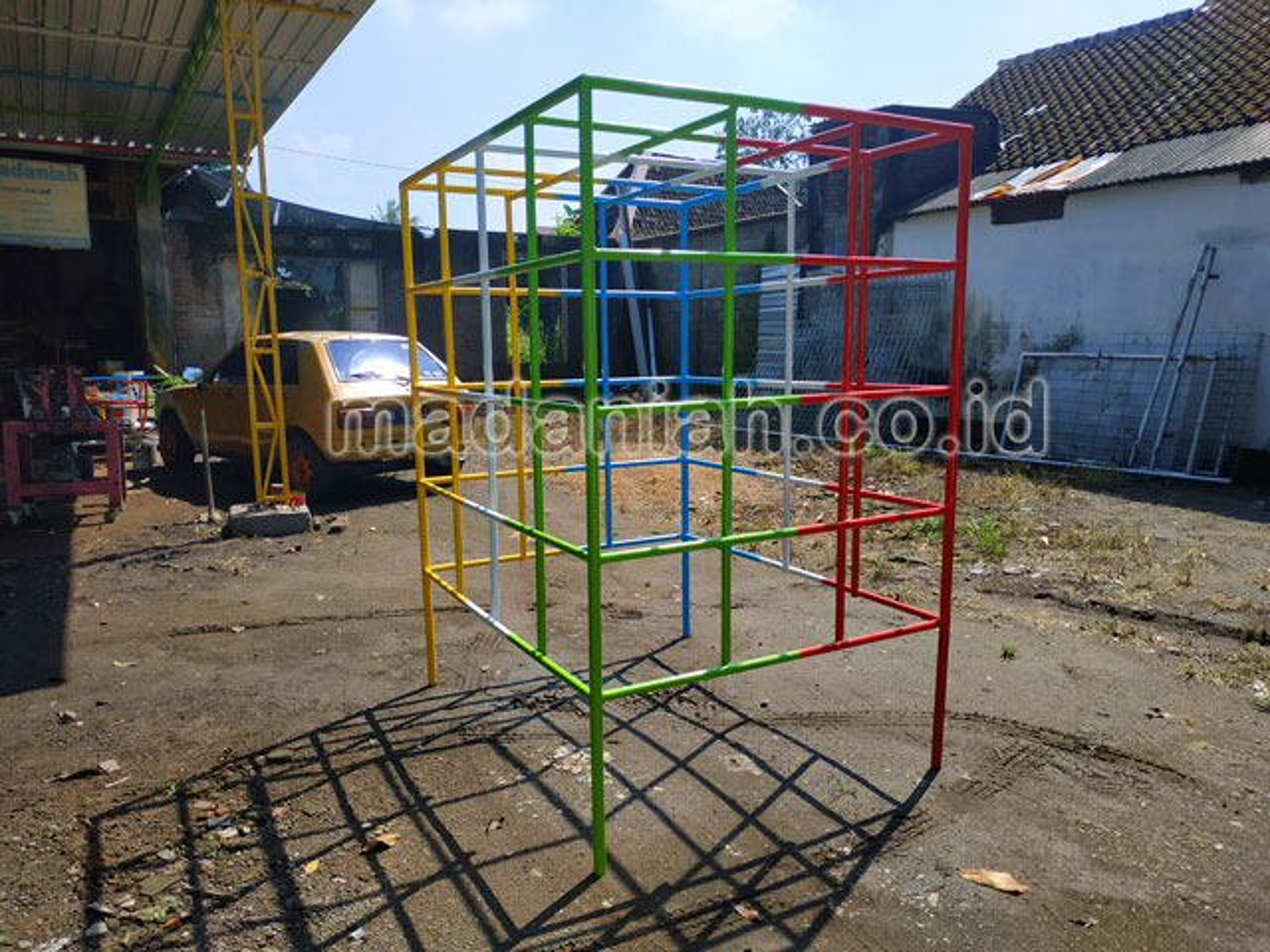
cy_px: 476
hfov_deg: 71.6
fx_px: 881
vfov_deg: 56.8
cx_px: 635
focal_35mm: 24
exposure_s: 1/3499
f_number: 1.9
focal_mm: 3.94
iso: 250
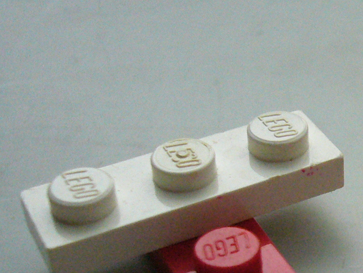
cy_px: 218
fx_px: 944
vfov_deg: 16.3
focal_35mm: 90
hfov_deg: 20.7
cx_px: 399
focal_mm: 5.8
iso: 400
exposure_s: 1/80
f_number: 2.8
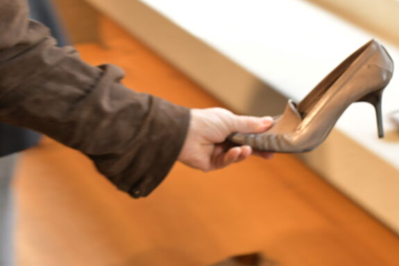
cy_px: 168
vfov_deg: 15.4
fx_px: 987
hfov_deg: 22.8
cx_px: 167
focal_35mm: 89
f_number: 5.6
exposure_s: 1/60
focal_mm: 50
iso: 800
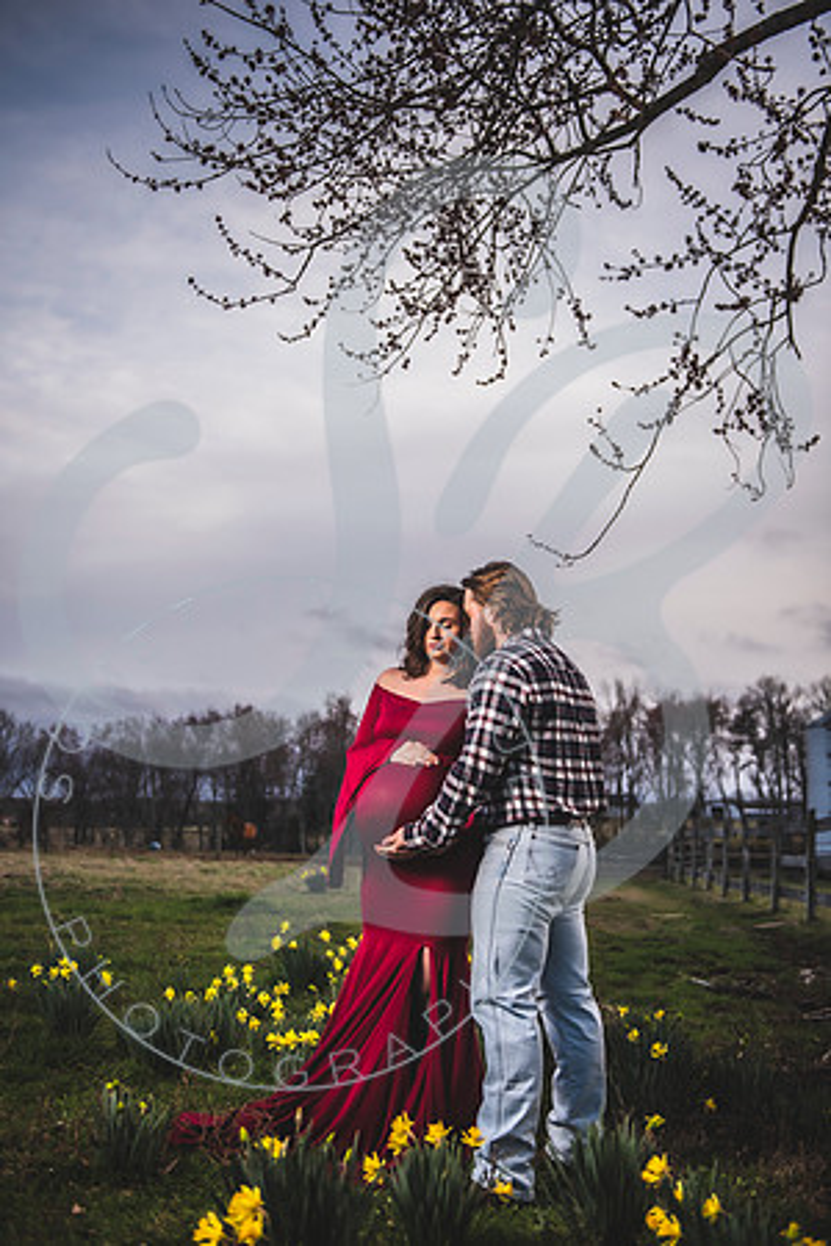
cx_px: 416
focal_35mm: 38
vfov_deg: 50.7
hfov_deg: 35.1
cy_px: 623
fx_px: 1316
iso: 200
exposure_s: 1/250
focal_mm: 38
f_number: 2.8
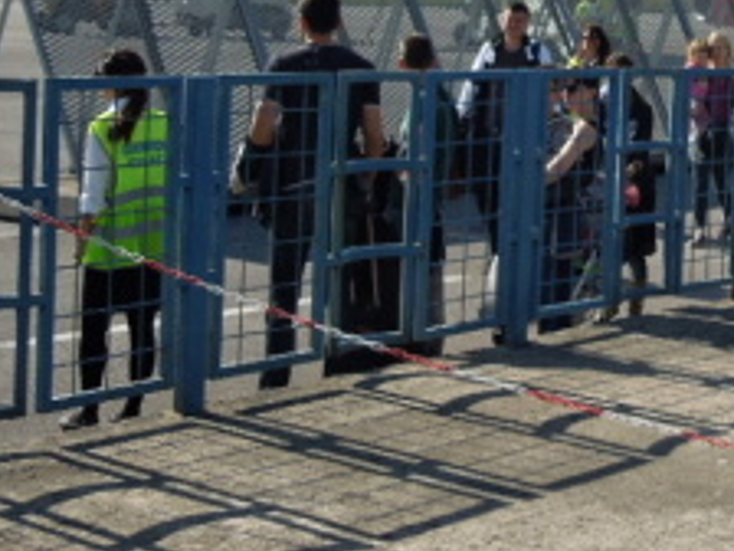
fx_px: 2036
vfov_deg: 15.1
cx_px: 793
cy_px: -11
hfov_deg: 19.6
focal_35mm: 96
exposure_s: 1/250
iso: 100
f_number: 7.8
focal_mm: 7.8
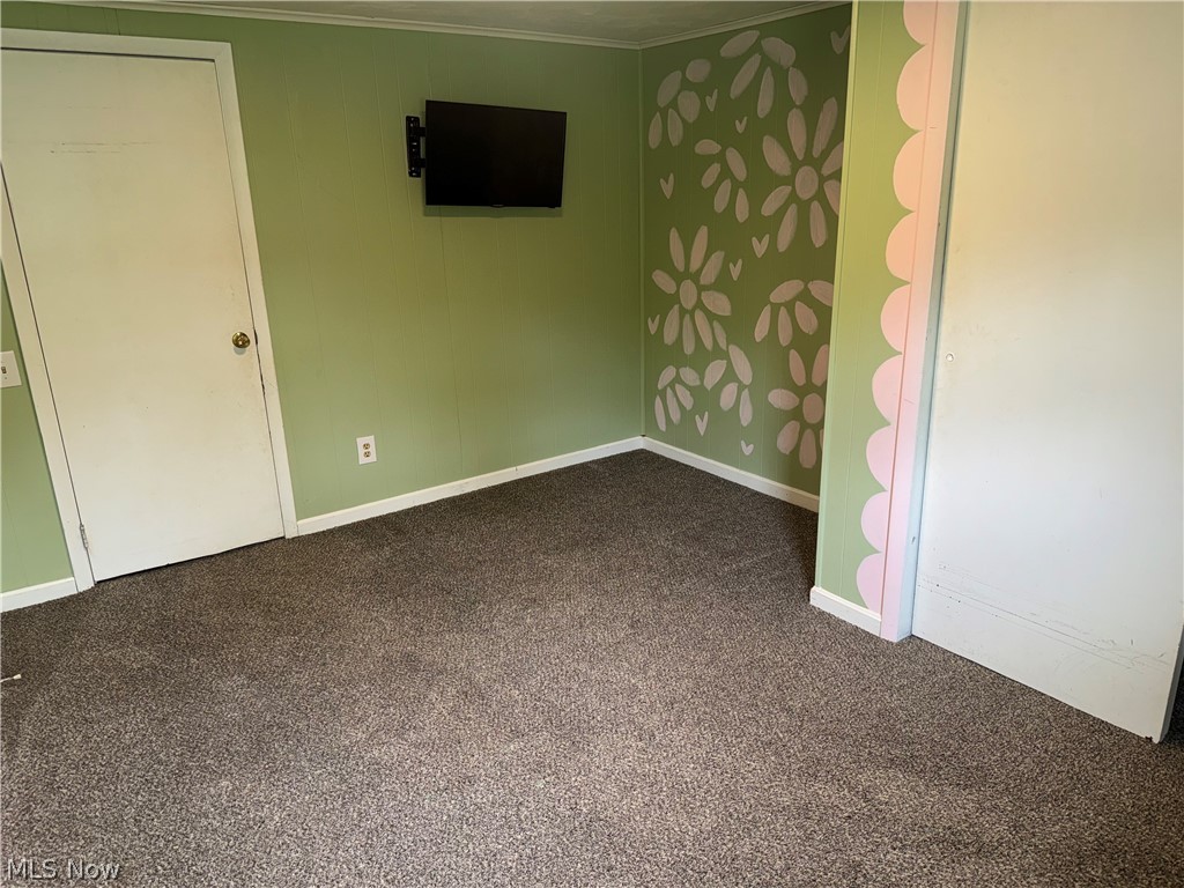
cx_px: 592
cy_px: 444
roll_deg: +1.6
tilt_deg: -18.0
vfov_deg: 56.8
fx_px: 821
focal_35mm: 24
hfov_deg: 71.6
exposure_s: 1/21
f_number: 1.78
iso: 50
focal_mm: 6.76
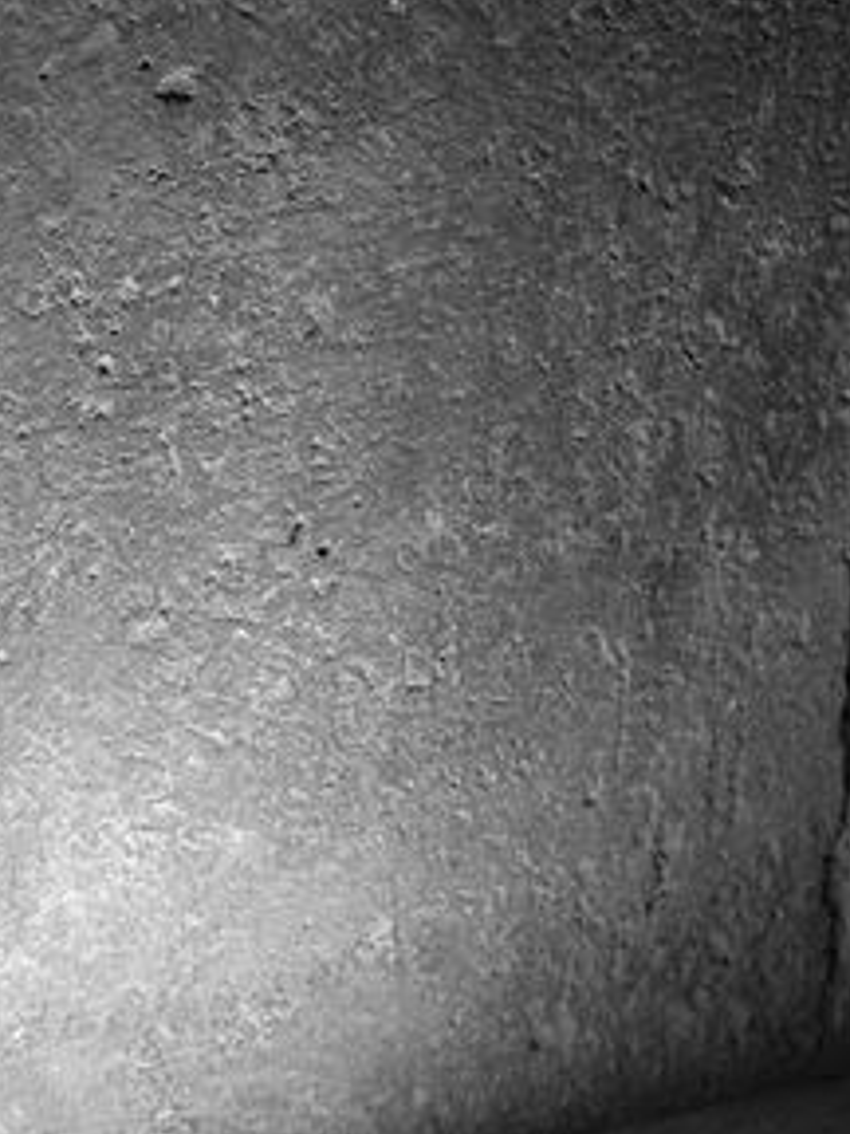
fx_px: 6057
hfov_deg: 8.0
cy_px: 656
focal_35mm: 185
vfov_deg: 10.7
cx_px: 130
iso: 100
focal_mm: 63
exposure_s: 1/85
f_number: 2.8
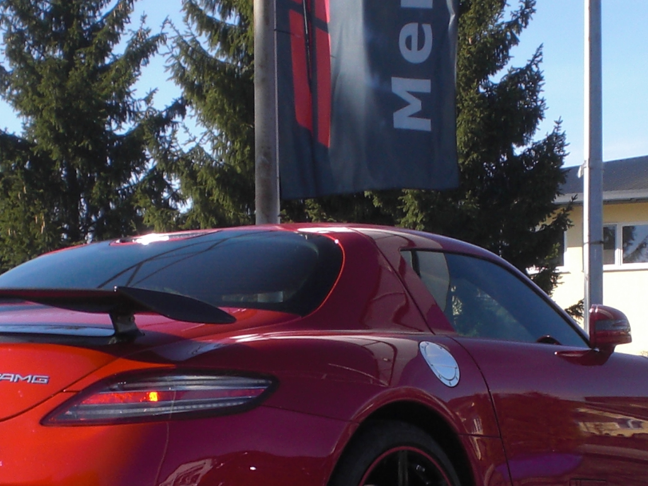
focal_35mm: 104
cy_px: 530
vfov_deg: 13.9
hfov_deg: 18.9
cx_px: 381
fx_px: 1947
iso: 64
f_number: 5.6
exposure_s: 1/200
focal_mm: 6.3
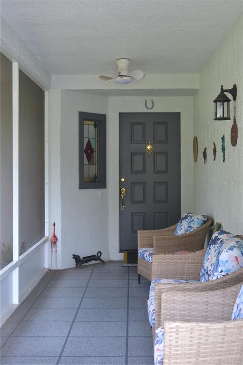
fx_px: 532
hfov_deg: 25.7
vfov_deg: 37.9
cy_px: 182
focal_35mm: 52
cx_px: 122
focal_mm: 35
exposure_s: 1/30
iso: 400
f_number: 5
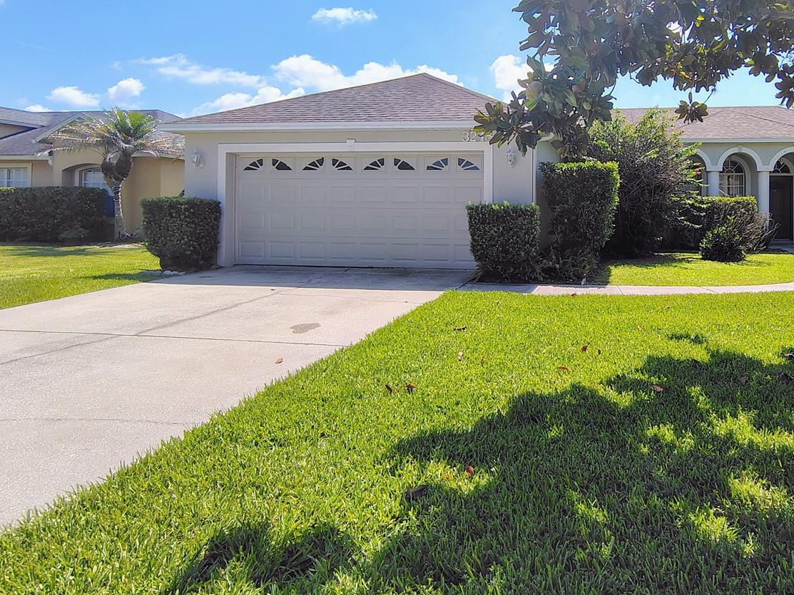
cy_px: 202
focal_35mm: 23
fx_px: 528
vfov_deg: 57.7
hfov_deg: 70.4
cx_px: 566
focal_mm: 2.13
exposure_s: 1/848
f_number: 2.2
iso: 100
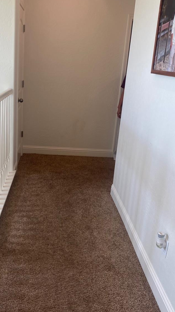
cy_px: 161
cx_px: 57
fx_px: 313
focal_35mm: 38
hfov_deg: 30.9
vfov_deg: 52.8
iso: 50
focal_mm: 4.25
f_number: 1.8
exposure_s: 1/120
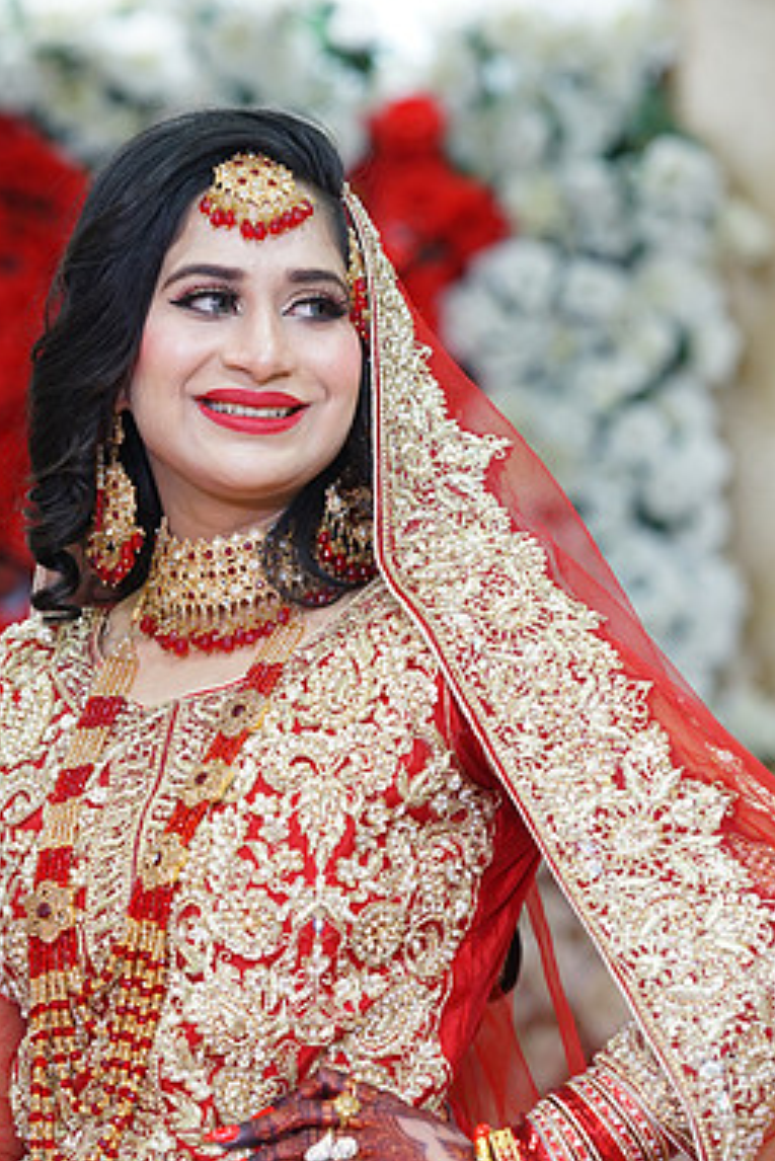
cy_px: 663
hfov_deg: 10.6
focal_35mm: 129
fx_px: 4162
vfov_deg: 15.9
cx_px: 321
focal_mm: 85
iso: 640
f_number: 2.8
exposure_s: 1/160
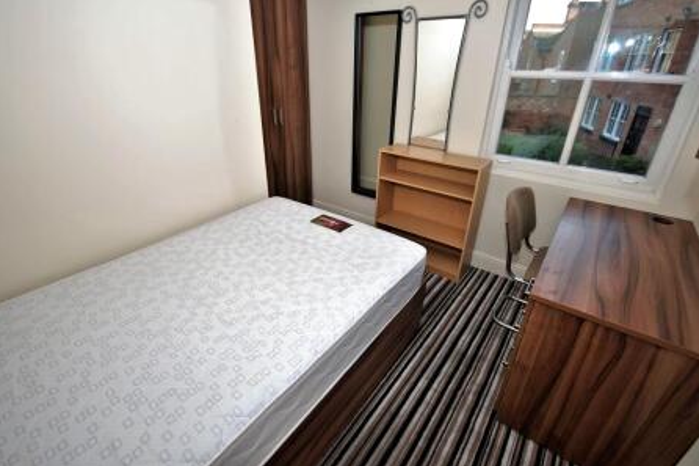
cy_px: 220
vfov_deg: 73.6
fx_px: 311
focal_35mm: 16
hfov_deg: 96.8
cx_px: 345
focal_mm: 10
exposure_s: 1/60
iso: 100
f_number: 4
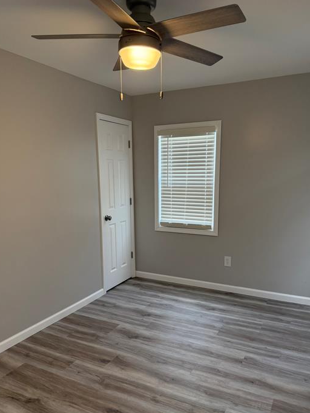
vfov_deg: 65.2
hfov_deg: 51.3
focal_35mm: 27
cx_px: 156
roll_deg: +0.7
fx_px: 322
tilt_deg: -9.7
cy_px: 227
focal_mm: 6.76
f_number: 1.78
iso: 200
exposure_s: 1/133
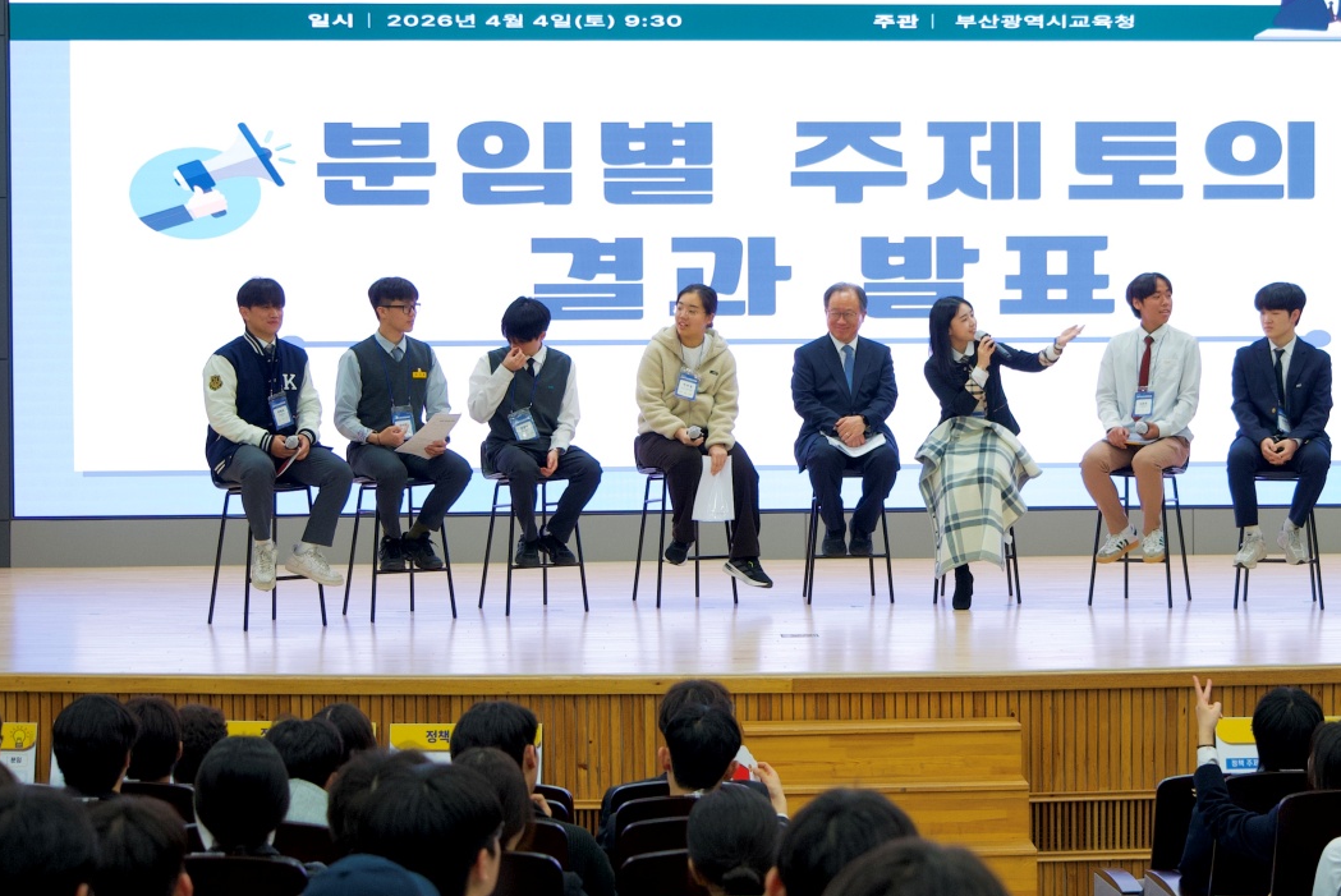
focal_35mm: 90
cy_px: 341
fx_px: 3355
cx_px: 926
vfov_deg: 15.2
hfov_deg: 22.5
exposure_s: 1/125
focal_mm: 59
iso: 2000
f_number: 5
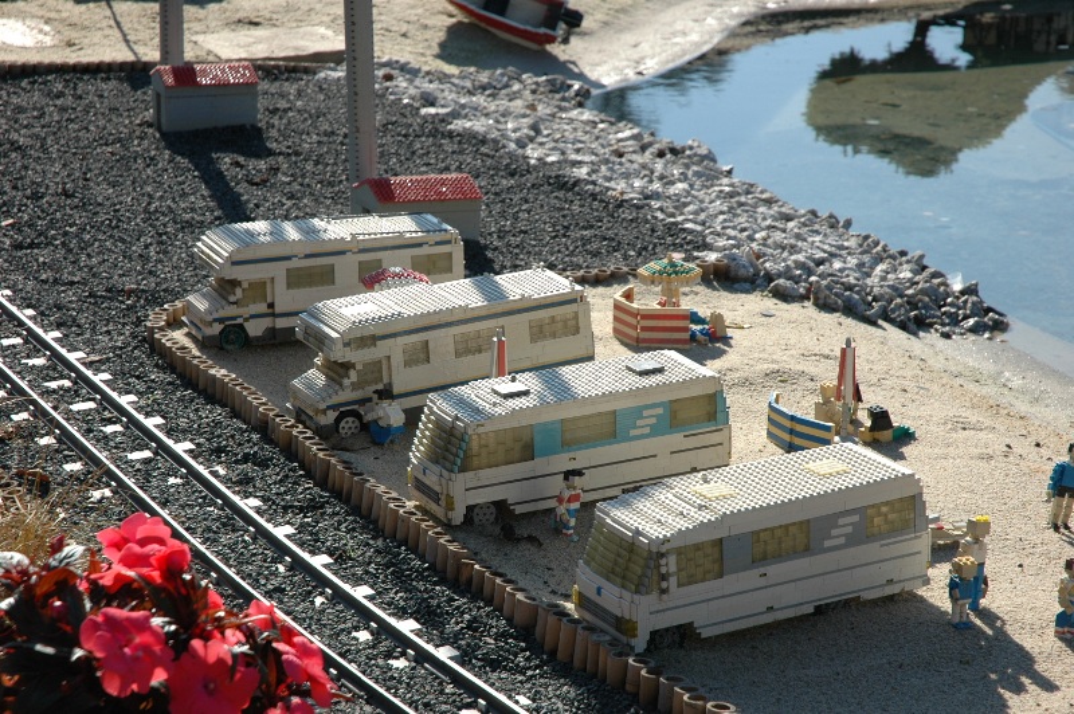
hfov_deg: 19.5
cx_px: 537
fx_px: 3130
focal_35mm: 105
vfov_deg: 13.0
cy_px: 357
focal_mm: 70
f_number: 8
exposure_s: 1/250
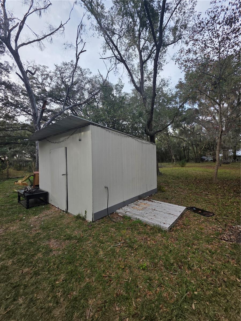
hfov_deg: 89.9
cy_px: 160
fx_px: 121
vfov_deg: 106.2
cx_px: 120
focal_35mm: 13
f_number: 1.9
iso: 40
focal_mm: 2.2
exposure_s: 1/507
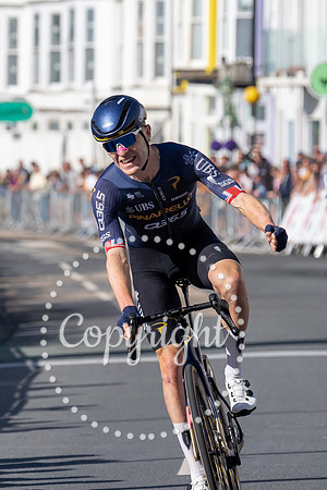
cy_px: 77
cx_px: -293
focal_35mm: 395
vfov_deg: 5.2
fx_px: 5375
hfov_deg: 3.5
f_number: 4.5
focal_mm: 156
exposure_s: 1/1000
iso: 100
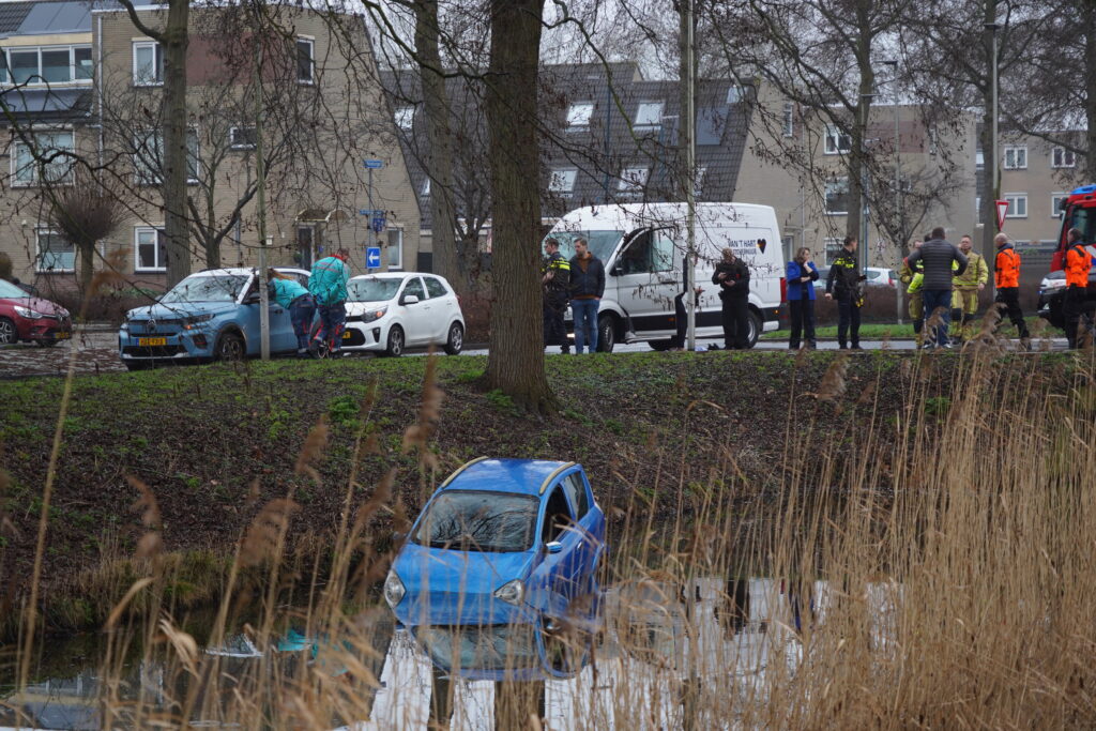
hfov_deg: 22.1
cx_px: 548
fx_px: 2801
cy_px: 366
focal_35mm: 92
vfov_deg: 14.9
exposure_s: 1/160
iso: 500
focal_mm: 92
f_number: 5.6
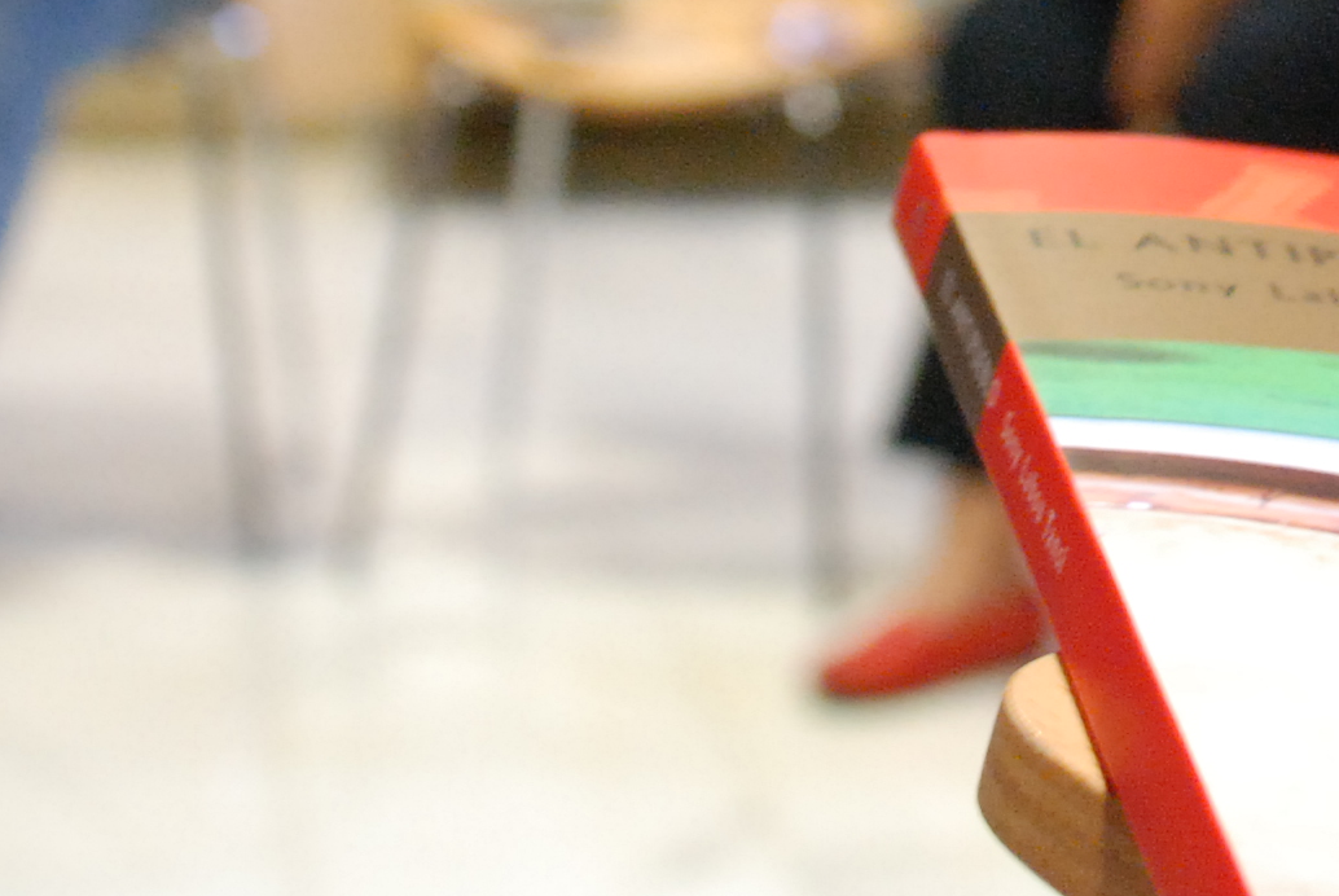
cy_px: -172
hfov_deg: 13.9
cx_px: 1176
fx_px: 5436
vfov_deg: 9.3
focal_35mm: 146
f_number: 4
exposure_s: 1/15
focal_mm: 26
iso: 1000
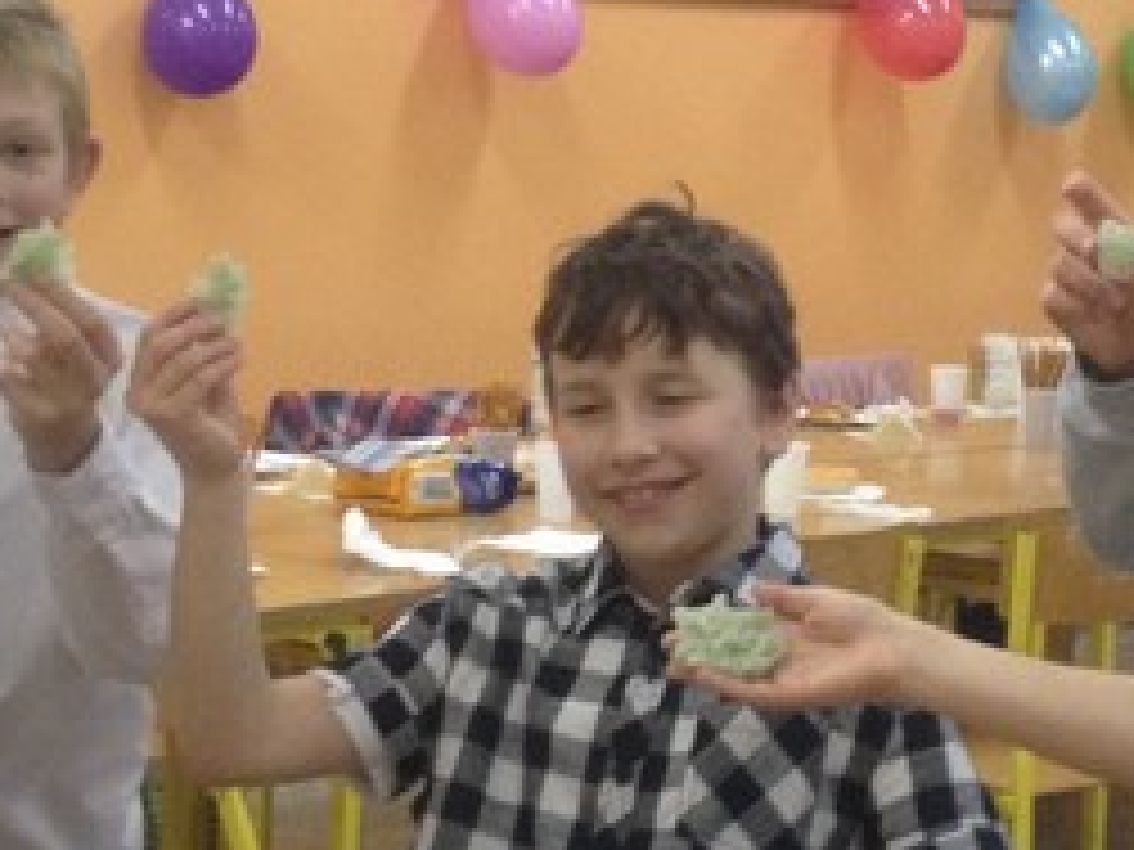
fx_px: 3636
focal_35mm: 111
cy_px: 486
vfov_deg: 13.3
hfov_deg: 17.6
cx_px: 810
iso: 200
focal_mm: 4.28
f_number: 2.4
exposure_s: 1/20
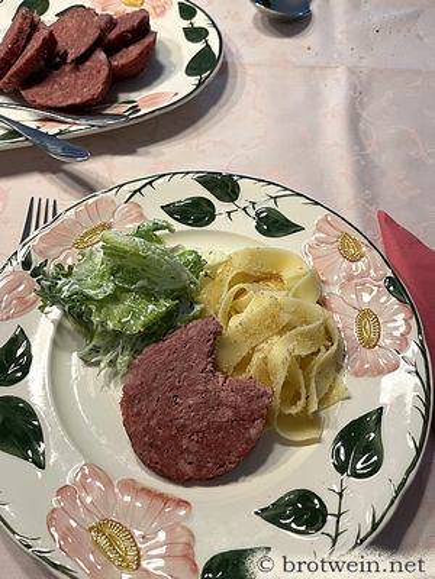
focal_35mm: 26
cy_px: 290
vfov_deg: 67.3
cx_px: 218
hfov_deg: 53.1
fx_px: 436
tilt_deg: -59.0
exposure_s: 1/91
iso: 125
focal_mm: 5.1
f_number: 1.6
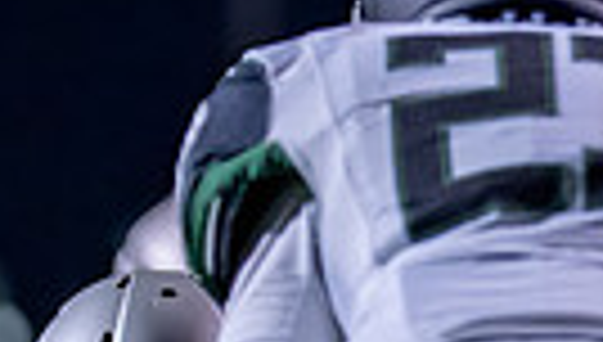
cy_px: 748
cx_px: 1139
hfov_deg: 2.1
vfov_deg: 1.2
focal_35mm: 1001
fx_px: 16037
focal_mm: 135
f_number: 1.8
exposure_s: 1/1000
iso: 1600
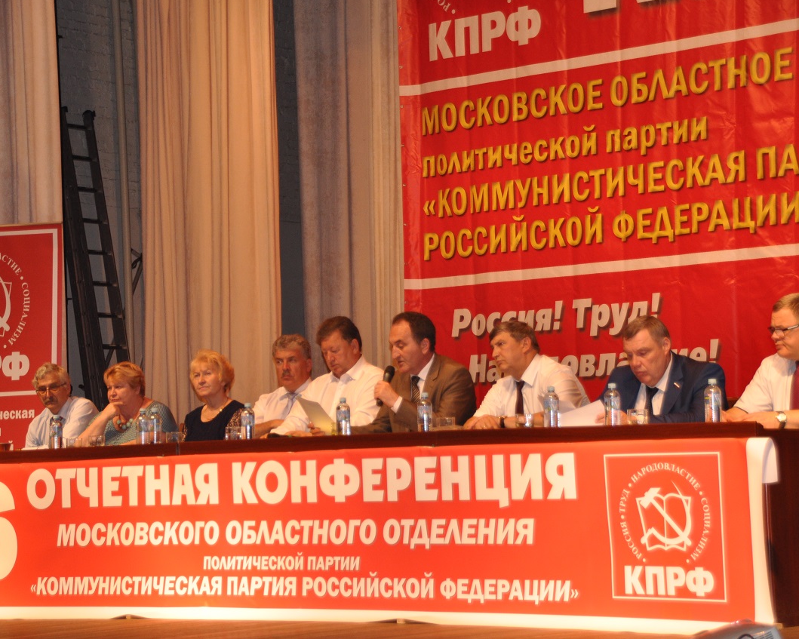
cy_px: 319
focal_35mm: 106
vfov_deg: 14.5
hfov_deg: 18.1
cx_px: 383
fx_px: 2506
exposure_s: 1/125
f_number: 4.8
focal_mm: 62
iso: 720
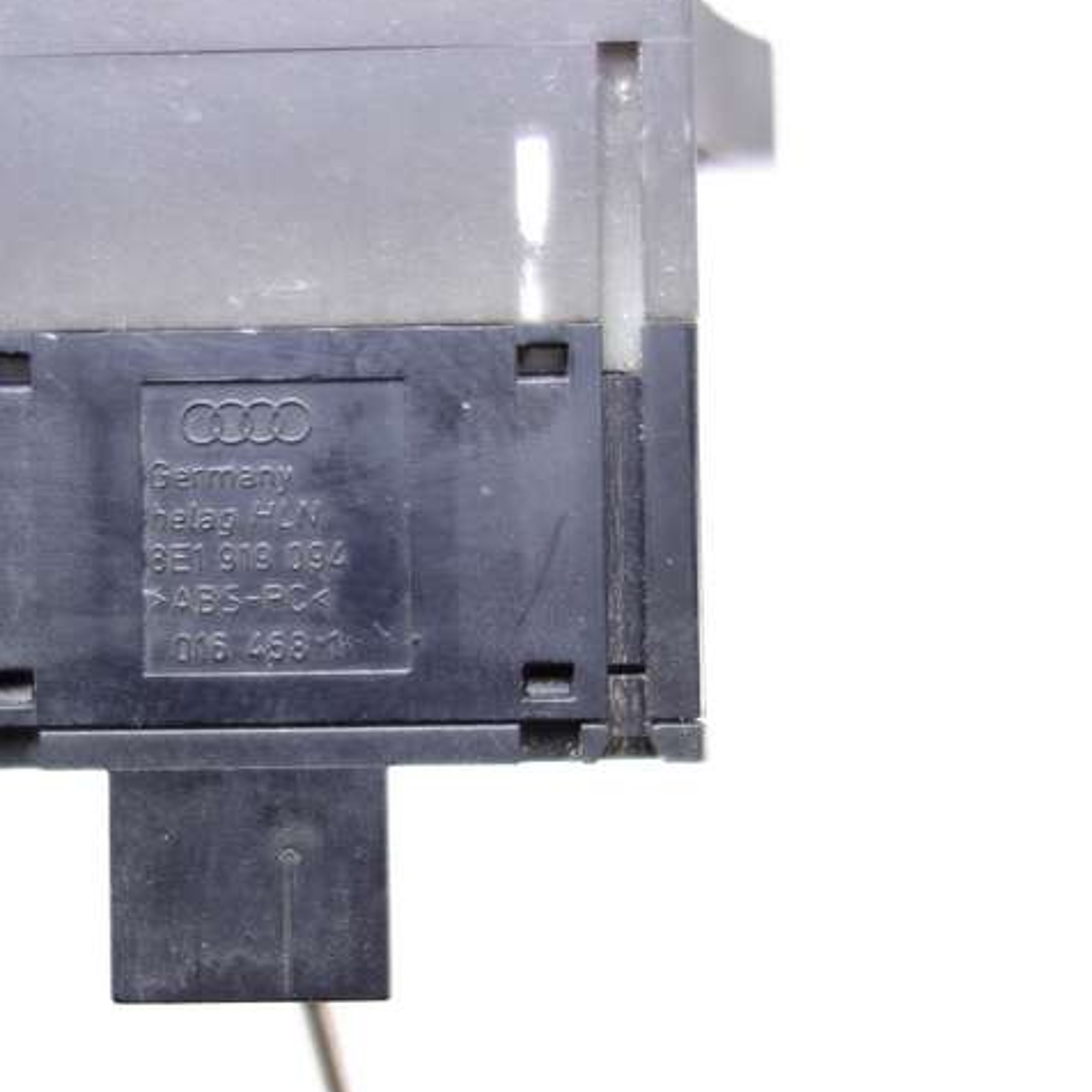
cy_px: 575
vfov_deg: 40.9
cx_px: 353
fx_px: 1463
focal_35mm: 41
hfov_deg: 40.4
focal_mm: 10.4
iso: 125
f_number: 1.8
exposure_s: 1/50
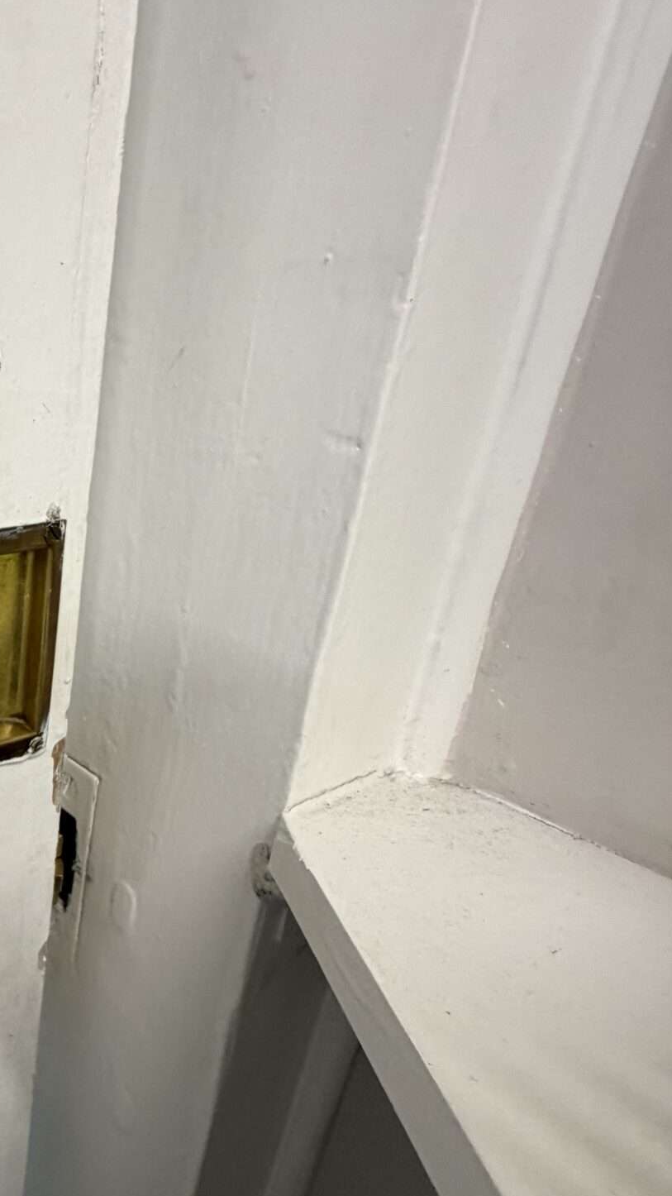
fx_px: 856
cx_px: -119
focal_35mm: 27
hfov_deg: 34.8
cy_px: 712
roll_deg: -1.0
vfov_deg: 69.2
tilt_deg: -27.1
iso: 250
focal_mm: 2.22
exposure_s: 1/100
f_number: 2.2
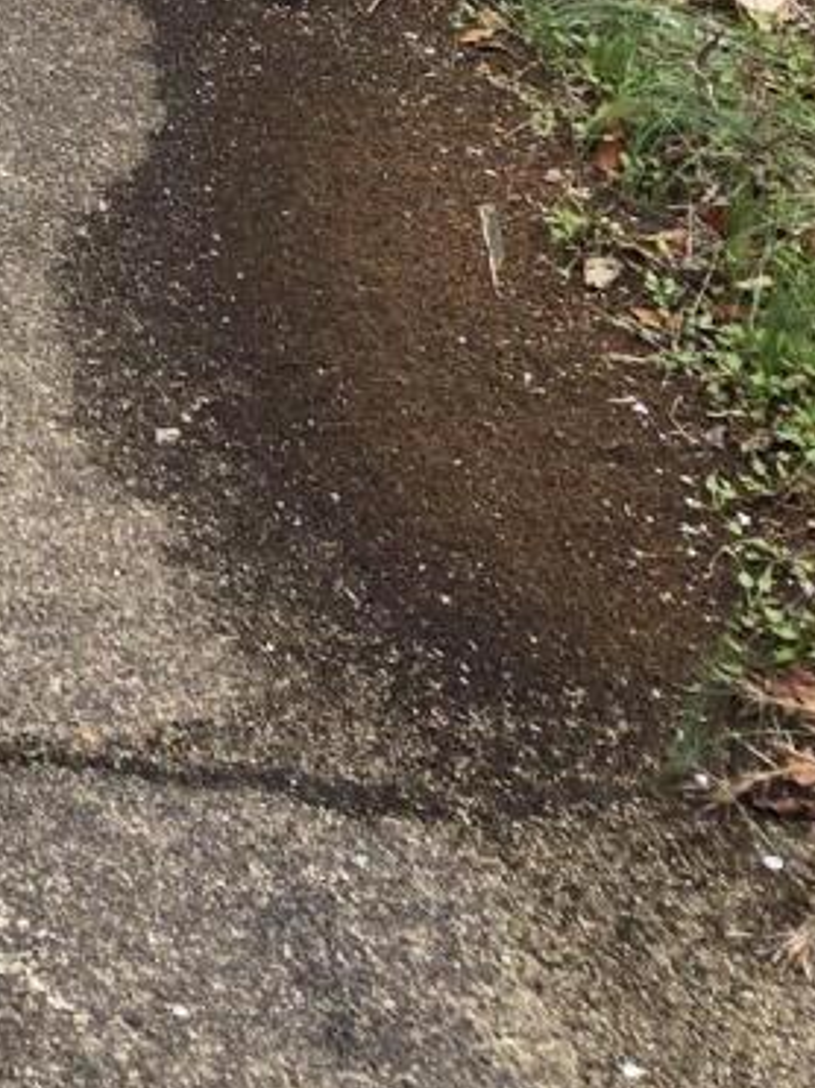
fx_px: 3895
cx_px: -824
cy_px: -1032
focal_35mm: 124
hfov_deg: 10.9
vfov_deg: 13.7
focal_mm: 5.4
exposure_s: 1/193
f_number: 1.8
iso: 25
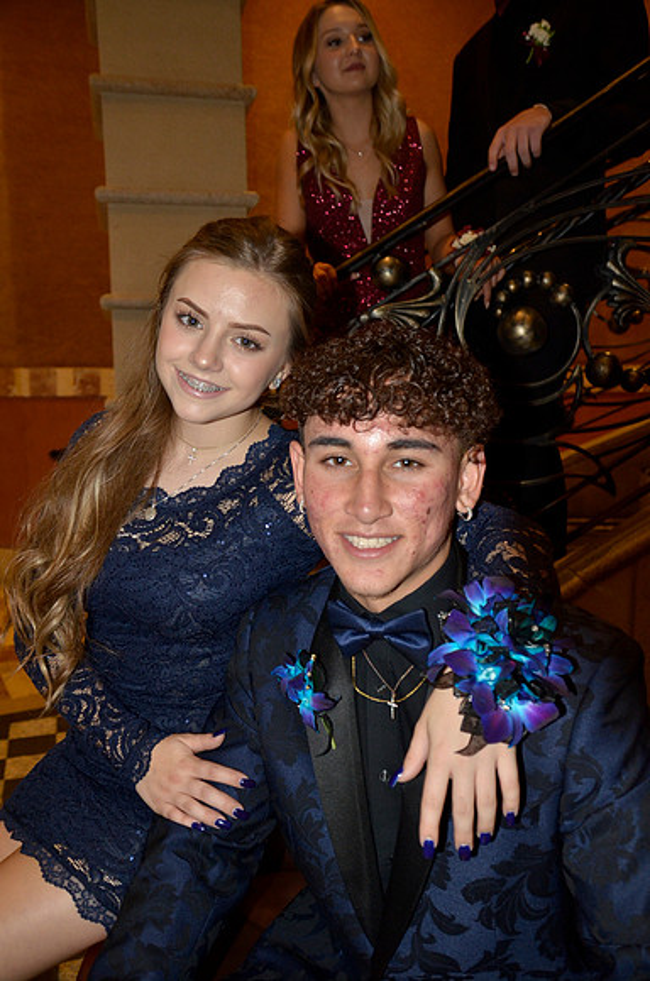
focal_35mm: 32
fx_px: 857
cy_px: 490
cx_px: 325
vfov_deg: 59.6
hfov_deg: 41.5
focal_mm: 21
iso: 800
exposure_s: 1/30
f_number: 3.5
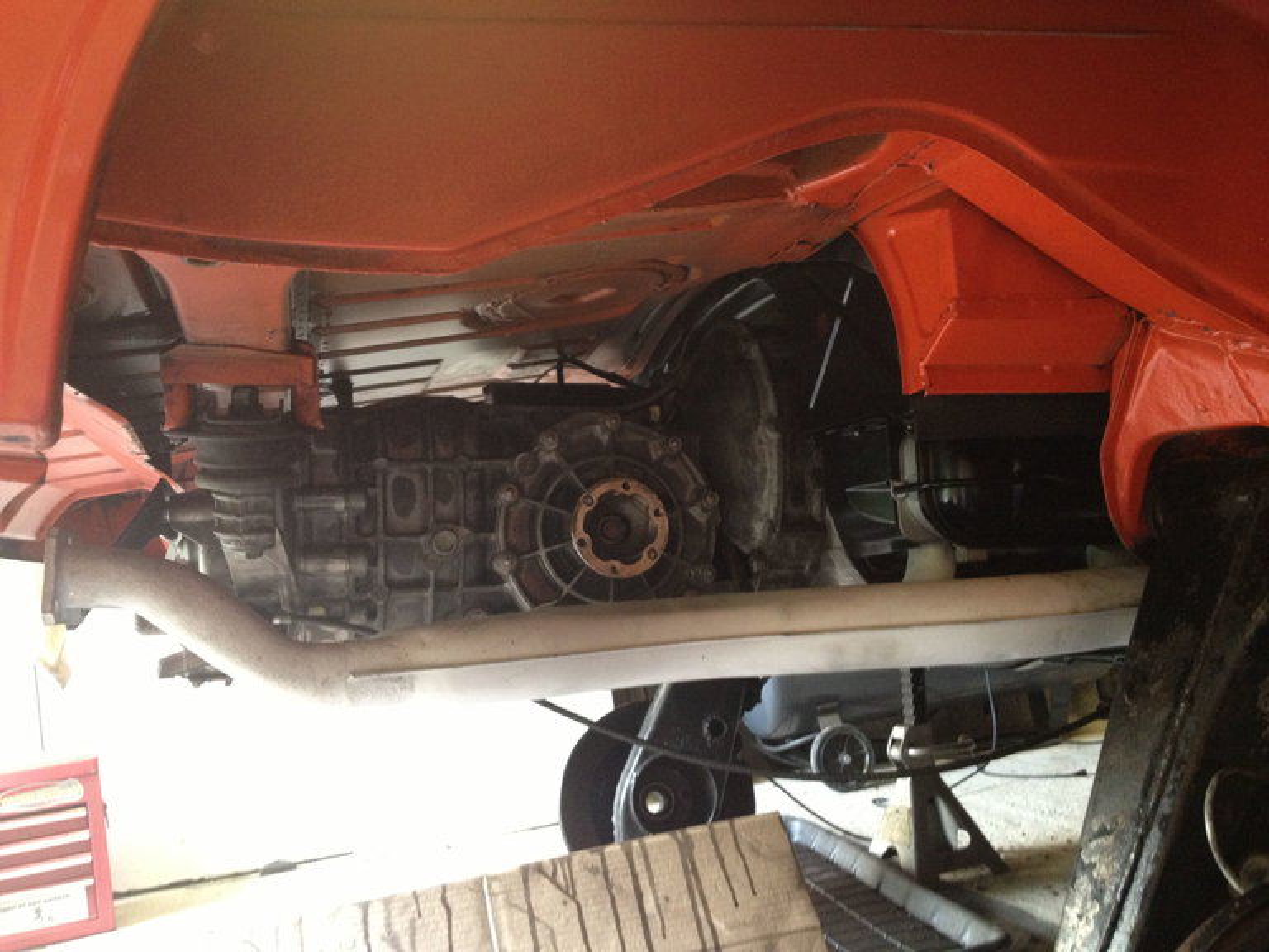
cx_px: 634
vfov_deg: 40.7
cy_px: 476
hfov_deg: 52.6
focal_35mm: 35
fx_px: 1283
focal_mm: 4.28
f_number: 2.4
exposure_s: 1/20
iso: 250
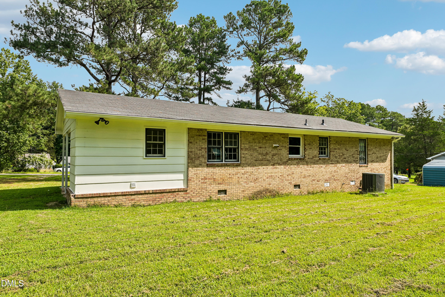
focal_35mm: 24
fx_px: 297
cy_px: 148
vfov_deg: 53.1
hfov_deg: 73.7
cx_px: 222
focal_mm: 24
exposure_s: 1/500
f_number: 9
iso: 200
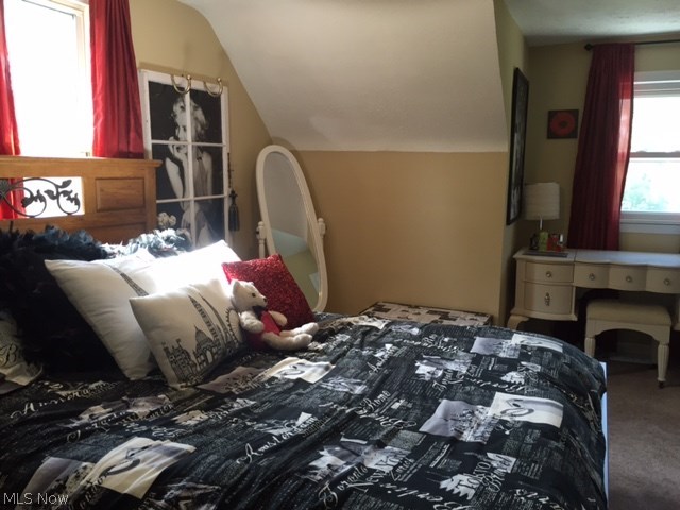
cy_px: 255
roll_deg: -0.1
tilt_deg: -8.3
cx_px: 340
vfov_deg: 48.2
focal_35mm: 29
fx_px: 570
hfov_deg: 61.7
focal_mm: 4.15
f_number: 2.2
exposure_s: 1/30
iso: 40
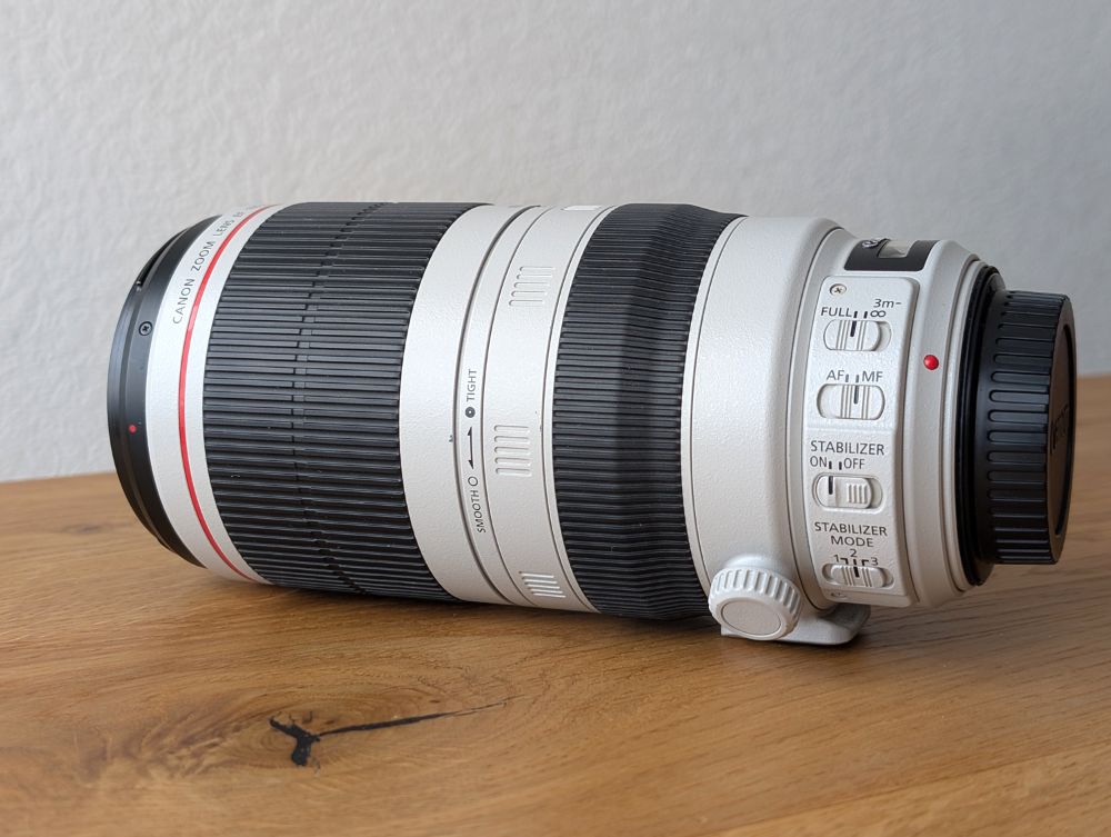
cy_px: 418
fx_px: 1575
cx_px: 556
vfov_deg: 29.7
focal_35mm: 49
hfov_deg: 38.9
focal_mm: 6.9
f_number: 1.68
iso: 32
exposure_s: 1/38.3
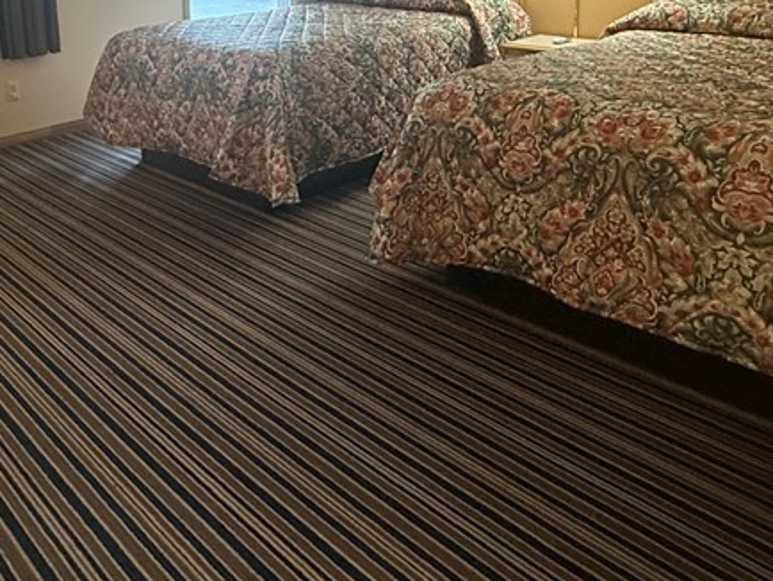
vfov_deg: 40.2
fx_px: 737
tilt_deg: -11.4
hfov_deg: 54.7
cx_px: 292
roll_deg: +1.6
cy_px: 71
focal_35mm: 33
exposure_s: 1/60
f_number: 2.2
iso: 500
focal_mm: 2.22
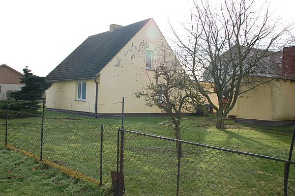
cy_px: 98
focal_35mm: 39
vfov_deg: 34.2
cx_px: 148
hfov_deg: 49.6
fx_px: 319
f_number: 7.1
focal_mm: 26
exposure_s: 1/200
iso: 200
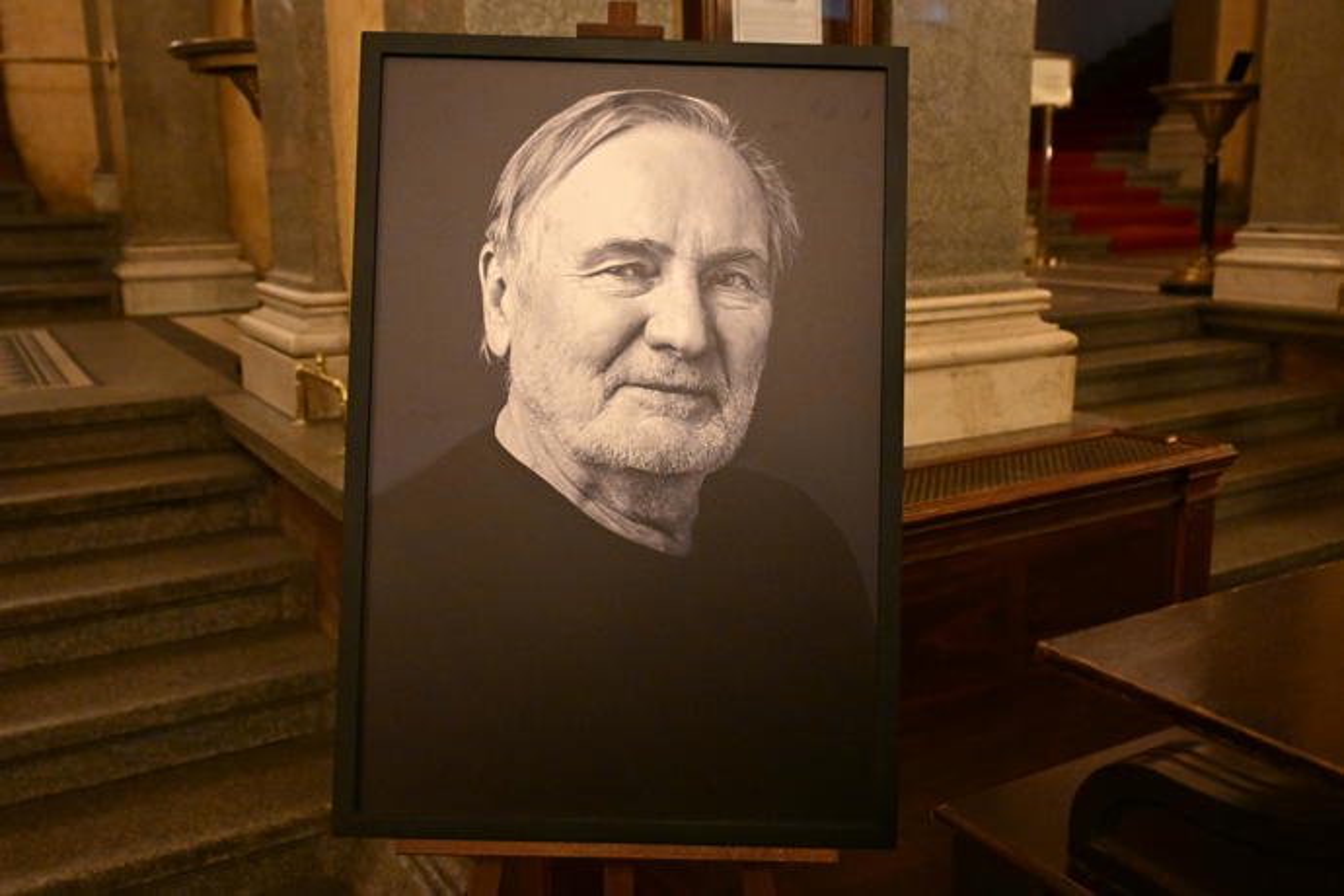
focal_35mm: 33
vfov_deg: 40.0
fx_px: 1232
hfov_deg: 57.2
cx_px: 672
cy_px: 448
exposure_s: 1/125
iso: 10000
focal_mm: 33
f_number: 4.5
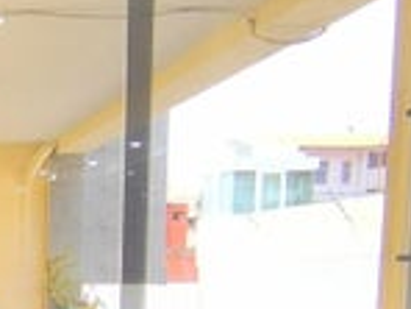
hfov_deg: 23.7
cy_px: 379
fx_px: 819
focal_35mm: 69
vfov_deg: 19.9
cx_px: -167
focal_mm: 1.65
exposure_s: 1/50
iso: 125
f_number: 2.2
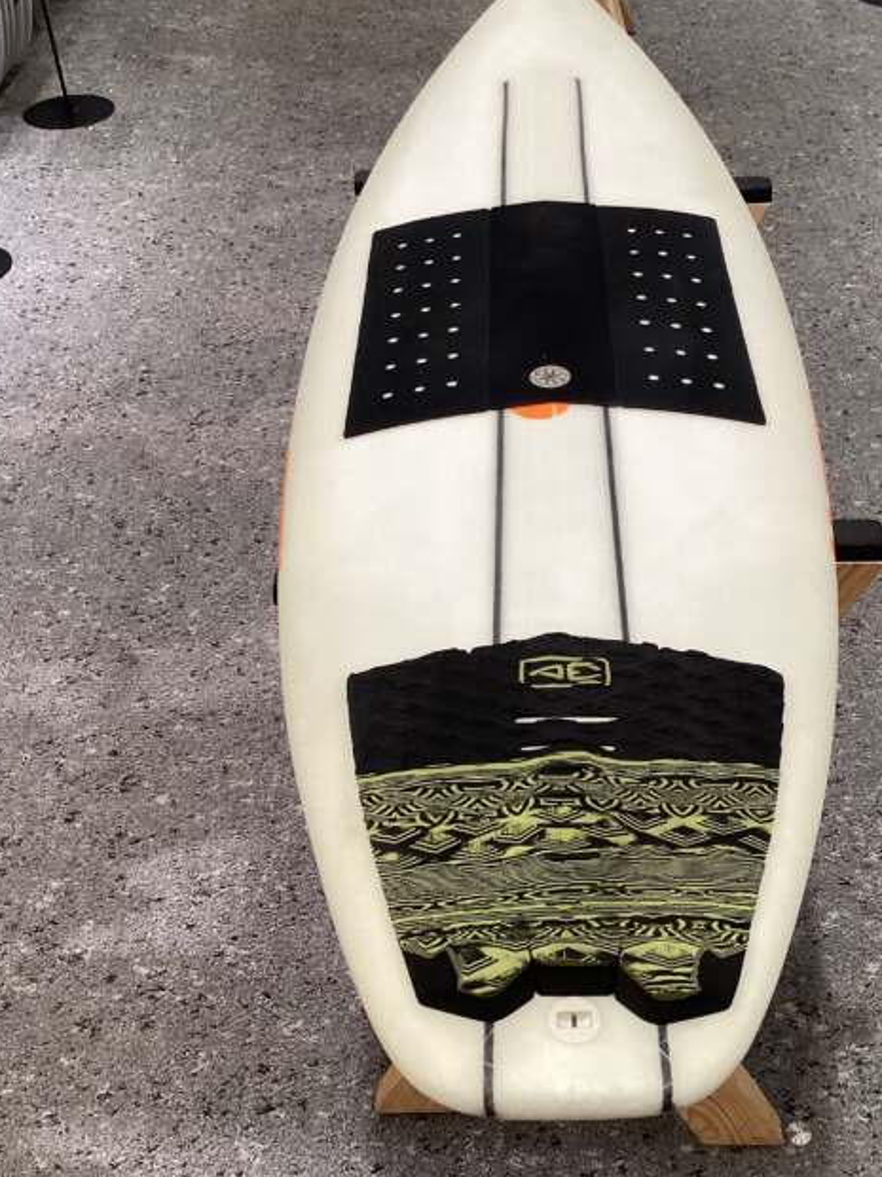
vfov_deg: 46.8
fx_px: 1359
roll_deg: -0.5
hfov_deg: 35.9
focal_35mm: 40
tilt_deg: -39.6
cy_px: 571
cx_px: 514
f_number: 2.4
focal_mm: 3.3
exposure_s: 1/60
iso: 80
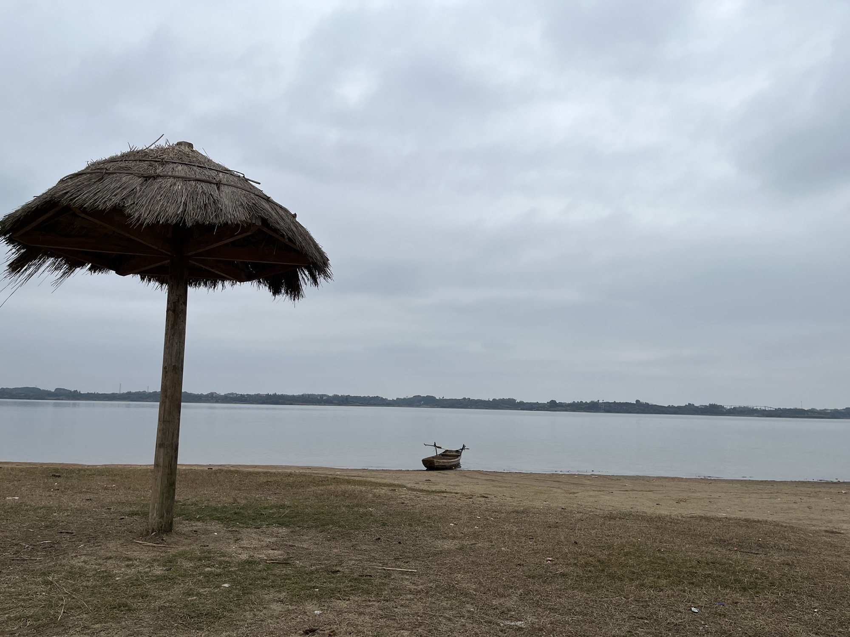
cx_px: 425
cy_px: 318
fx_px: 638
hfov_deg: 67.3
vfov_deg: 53.1
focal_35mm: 26
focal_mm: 5.1
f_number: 1.6
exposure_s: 1/2222
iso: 50
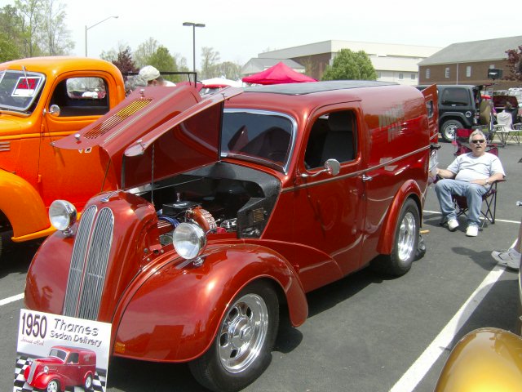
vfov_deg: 39.7
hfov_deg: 51.4
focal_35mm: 36
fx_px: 543
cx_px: 261
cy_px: 196
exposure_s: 1/419
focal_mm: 6
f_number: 4.7
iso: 100
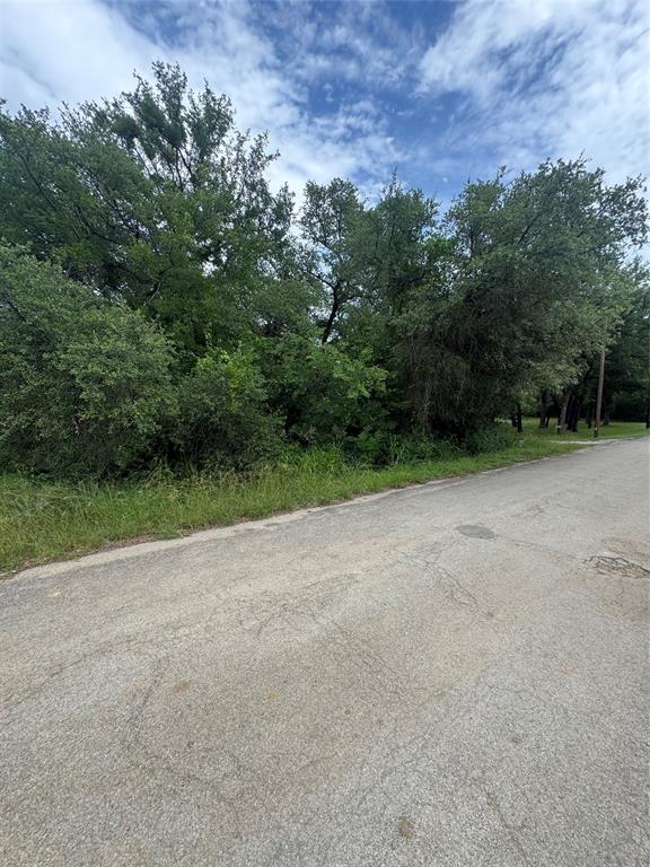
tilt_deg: -8.4
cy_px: 434
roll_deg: -2.4
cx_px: 325
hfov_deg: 85.7
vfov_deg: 102.1
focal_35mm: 14
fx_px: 351
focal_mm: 2.22
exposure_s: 1/596
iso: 50
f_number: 2.2
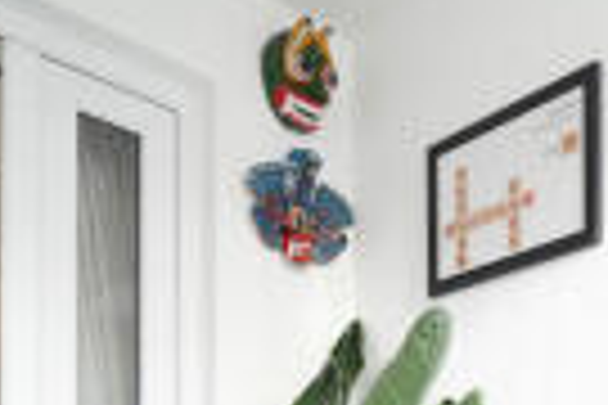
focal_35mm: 46
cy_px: 578
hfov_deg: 41.4
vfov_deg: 24.1
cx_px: 464
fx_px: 777
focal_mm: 13
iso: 250
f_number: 4
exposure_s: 1/30
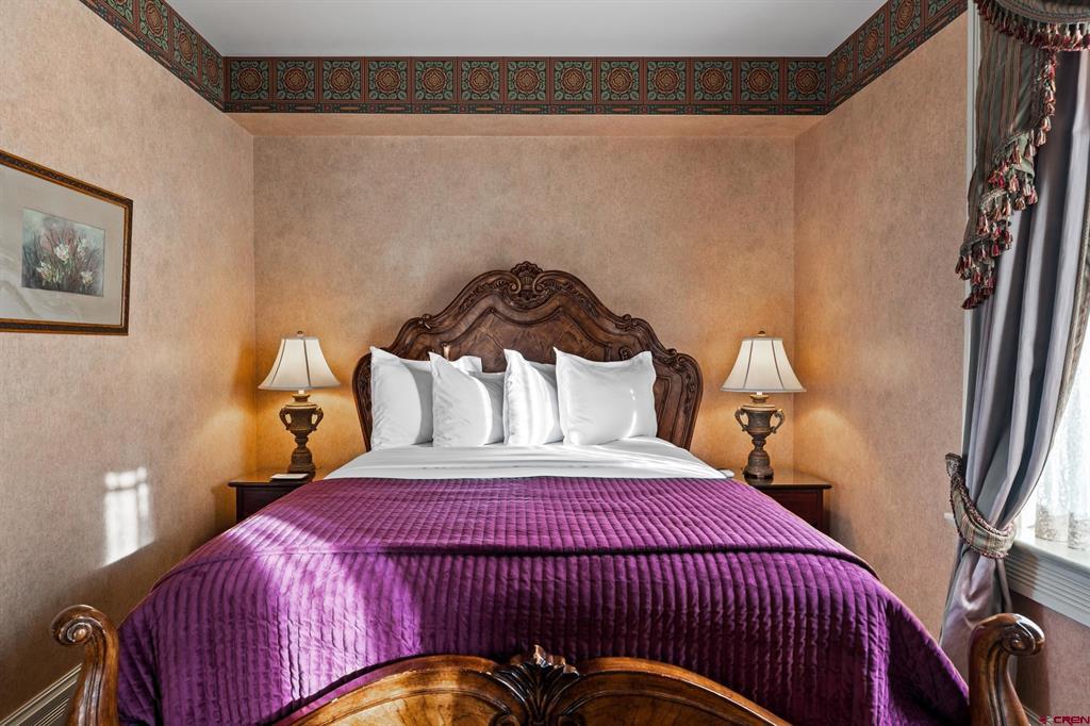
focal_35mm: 19
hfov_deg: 86.9
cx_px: 545
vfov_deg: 64.5
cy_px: 363
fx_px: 575
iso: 100
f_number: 8
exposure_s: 1
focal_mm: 19
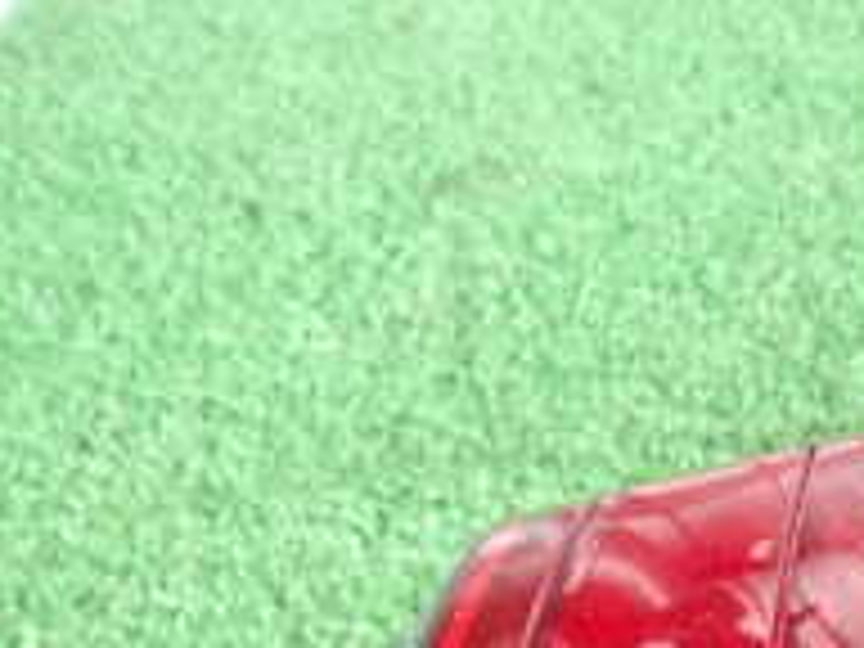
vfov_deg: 18.0
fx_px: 1947
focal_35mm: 78
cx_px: 1264
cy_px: 760
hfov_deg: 21.4
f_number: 2
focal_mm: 4.5
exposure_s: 1/40
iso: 200
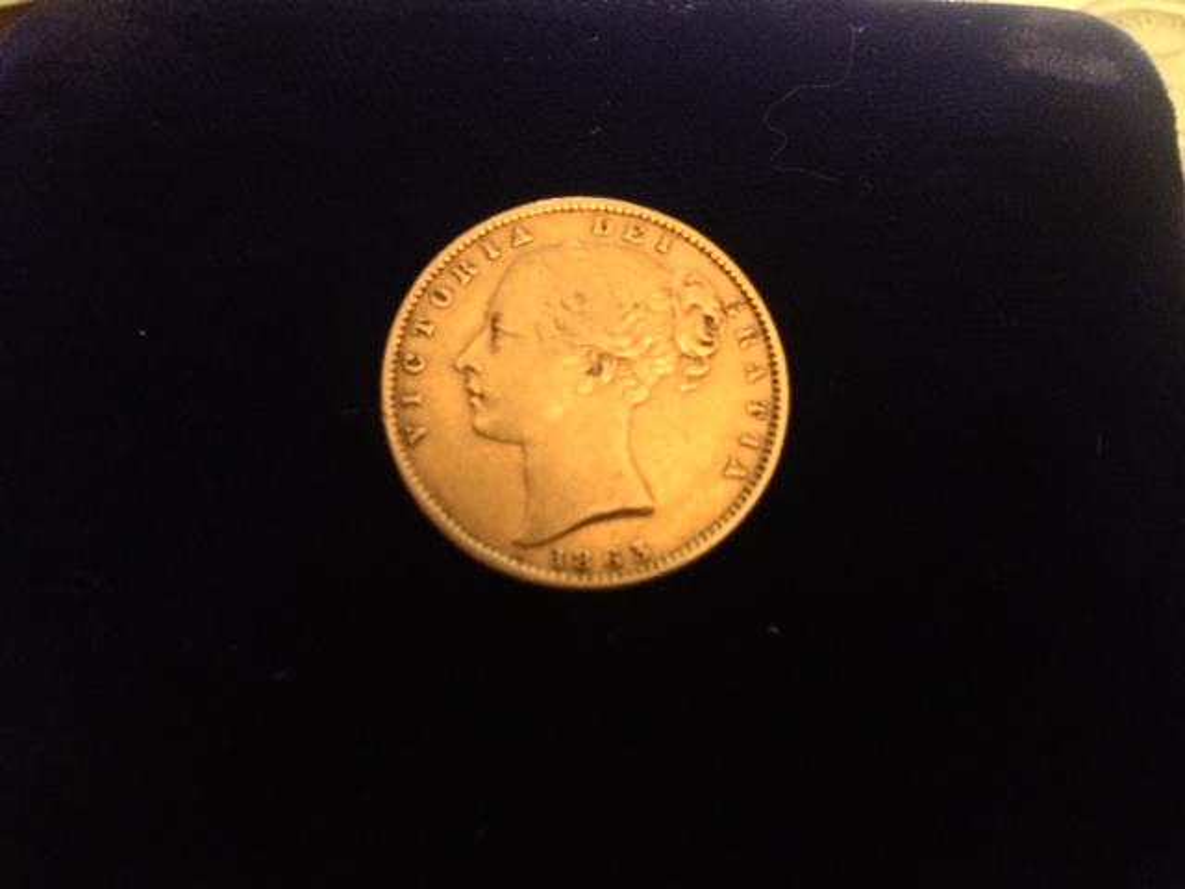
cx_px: 592
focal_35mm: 35
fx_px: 1198
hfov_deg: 52.6
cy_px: 444
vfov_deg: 40.7
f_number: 2.4
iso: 800
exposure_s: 1/15
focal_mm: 4.28
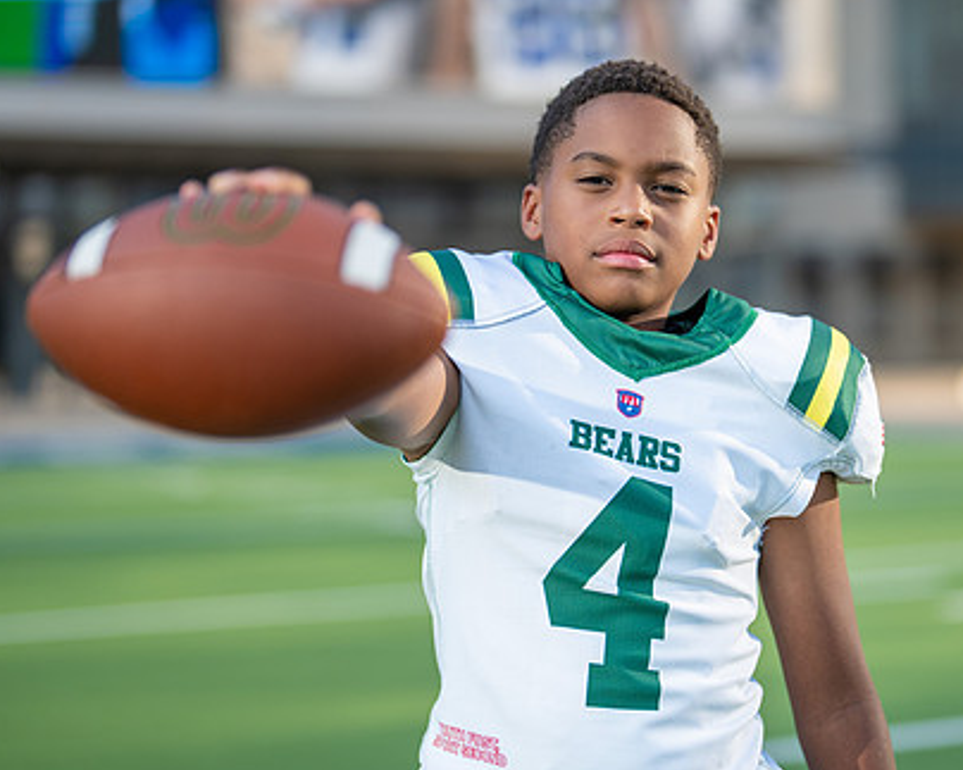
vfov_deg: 17.5
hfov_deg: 21.6
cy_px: 395
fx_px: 2507
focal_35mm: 88
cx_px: 664
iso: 100
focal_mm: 50
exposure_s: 1/3200
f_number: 1.2
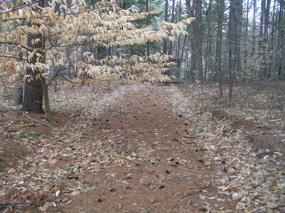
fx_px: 296
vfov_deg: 39.7
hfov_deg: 51.4
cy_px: 106
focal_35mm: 36
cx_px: 142
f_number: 2.7
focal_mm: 6
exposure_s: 1/115
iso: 80
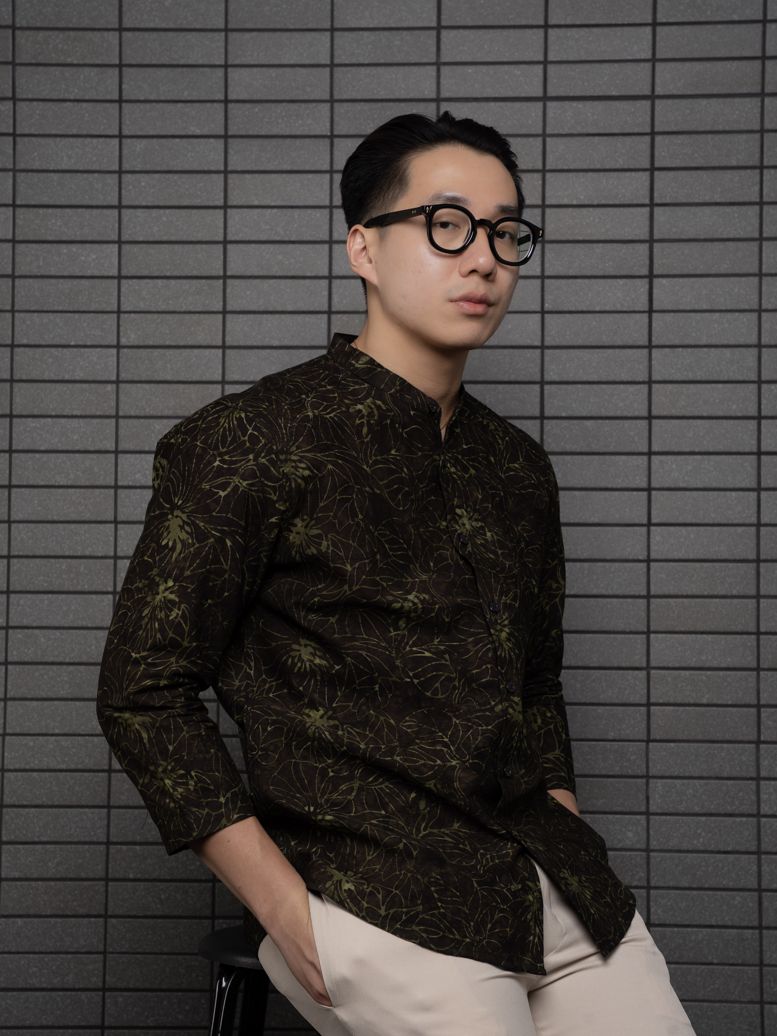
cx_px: 388
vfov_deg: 27.9
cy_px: 537
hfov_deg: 21.1
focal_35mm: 70
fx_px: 2088
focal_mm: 63.7
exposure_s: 1/125
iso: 200
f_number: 8
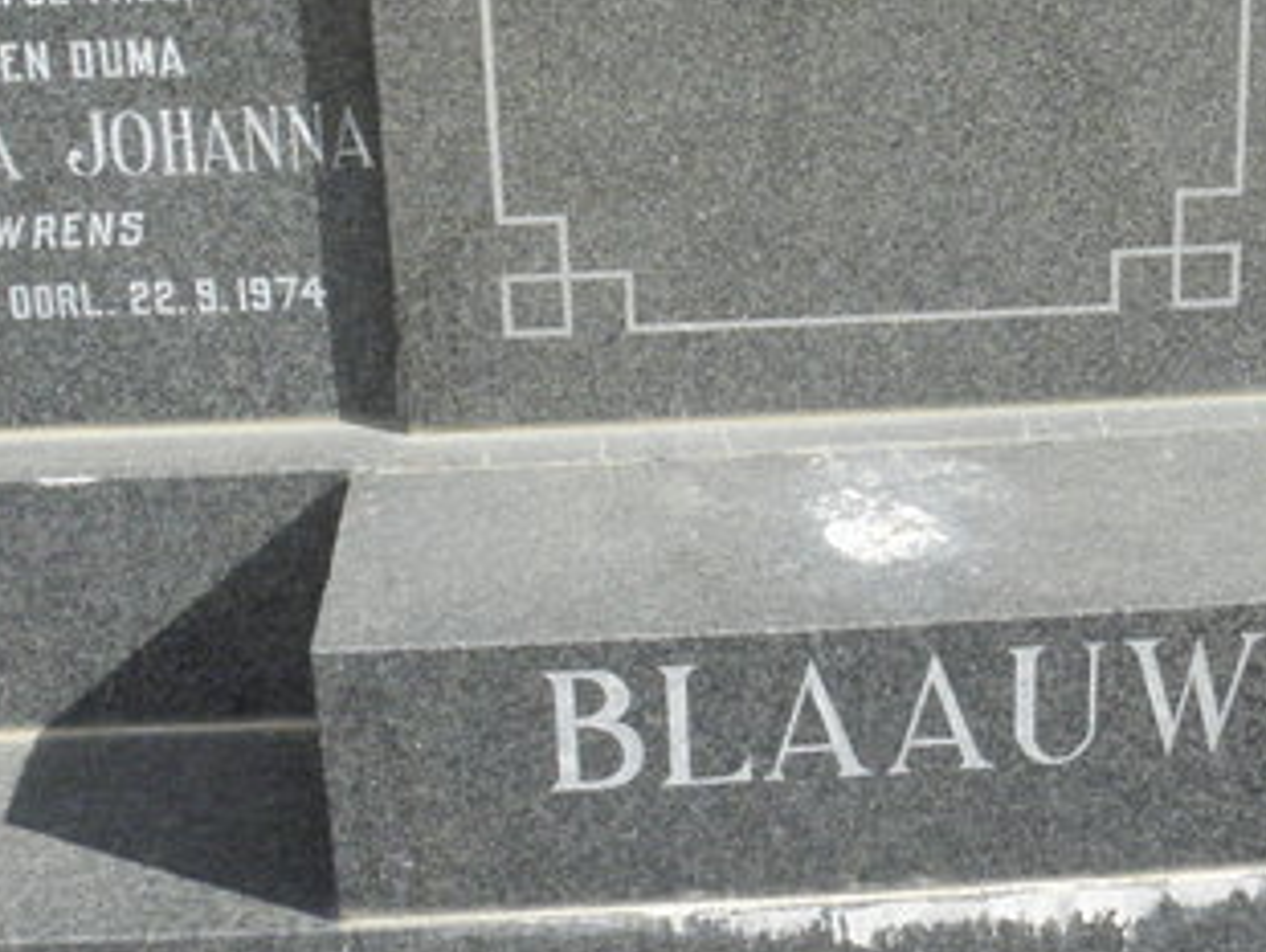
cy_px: -25
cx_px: 862
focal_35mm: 67
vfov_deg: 21.1
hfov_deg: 28.7
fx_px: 2452
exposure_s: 1/500
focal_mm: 4.6
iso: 200
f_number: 6.3
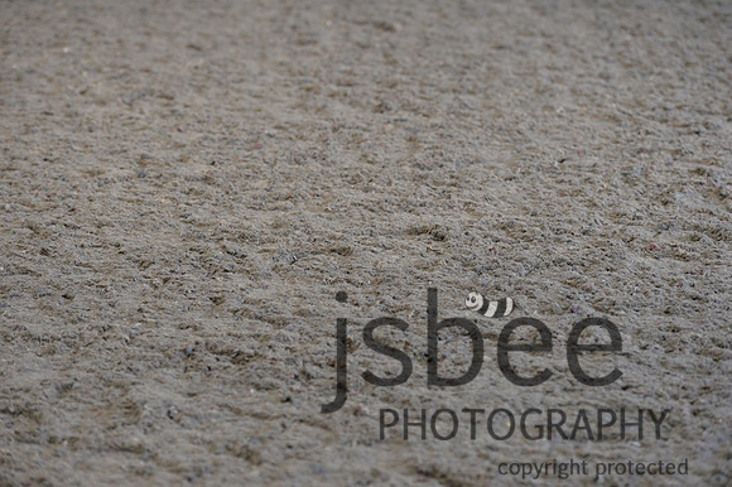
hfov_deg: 18.6
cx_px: 366
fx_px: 2235
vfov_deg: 12.4
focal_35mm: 110
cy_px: 244
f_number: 4
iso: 2200
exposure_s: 1/640
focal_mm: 110
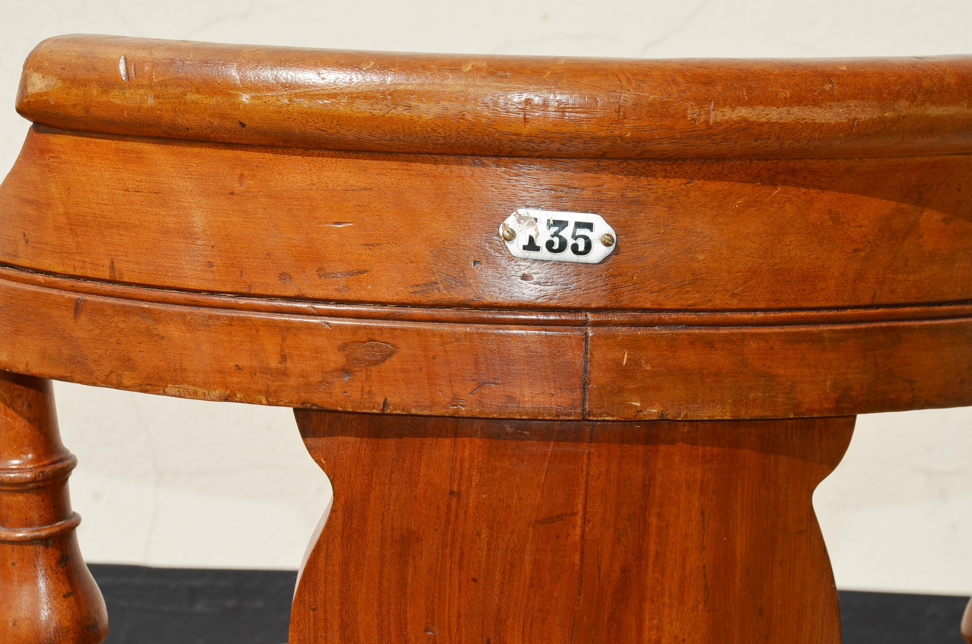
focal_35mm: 105
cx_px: 486
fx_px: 2829
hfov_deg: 19.5
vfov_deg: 13.0
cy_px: 322
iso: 100
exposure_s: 1/250
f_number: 9
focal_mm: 70
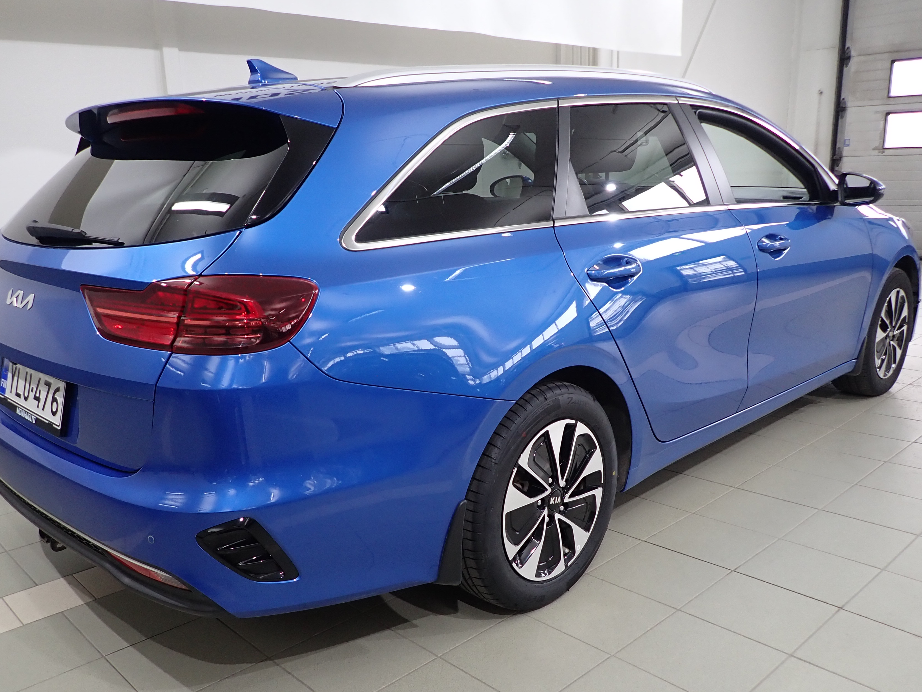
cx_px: 423
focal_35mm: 30
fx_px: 799
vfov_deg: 46.8
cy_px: 372
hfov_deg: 59.9
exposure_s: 1/60
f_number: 2
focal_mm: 4.5
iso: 160
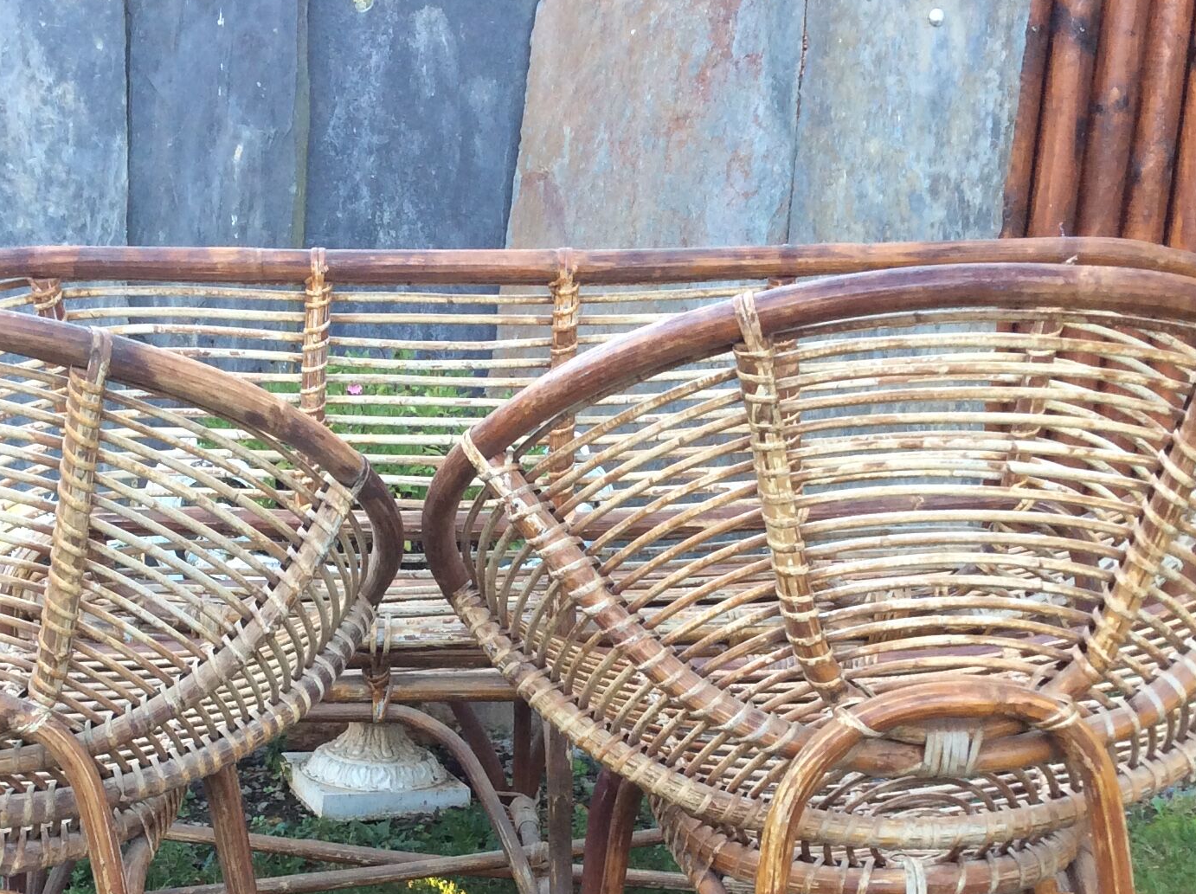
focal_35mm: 60
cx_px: 467
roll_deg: -2.3
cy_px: 730
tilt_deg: -15.7
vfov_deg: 24.0
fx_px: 2071
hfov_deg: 32.1
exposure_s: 1/50
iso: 40
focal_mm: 3.3
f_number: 2.4
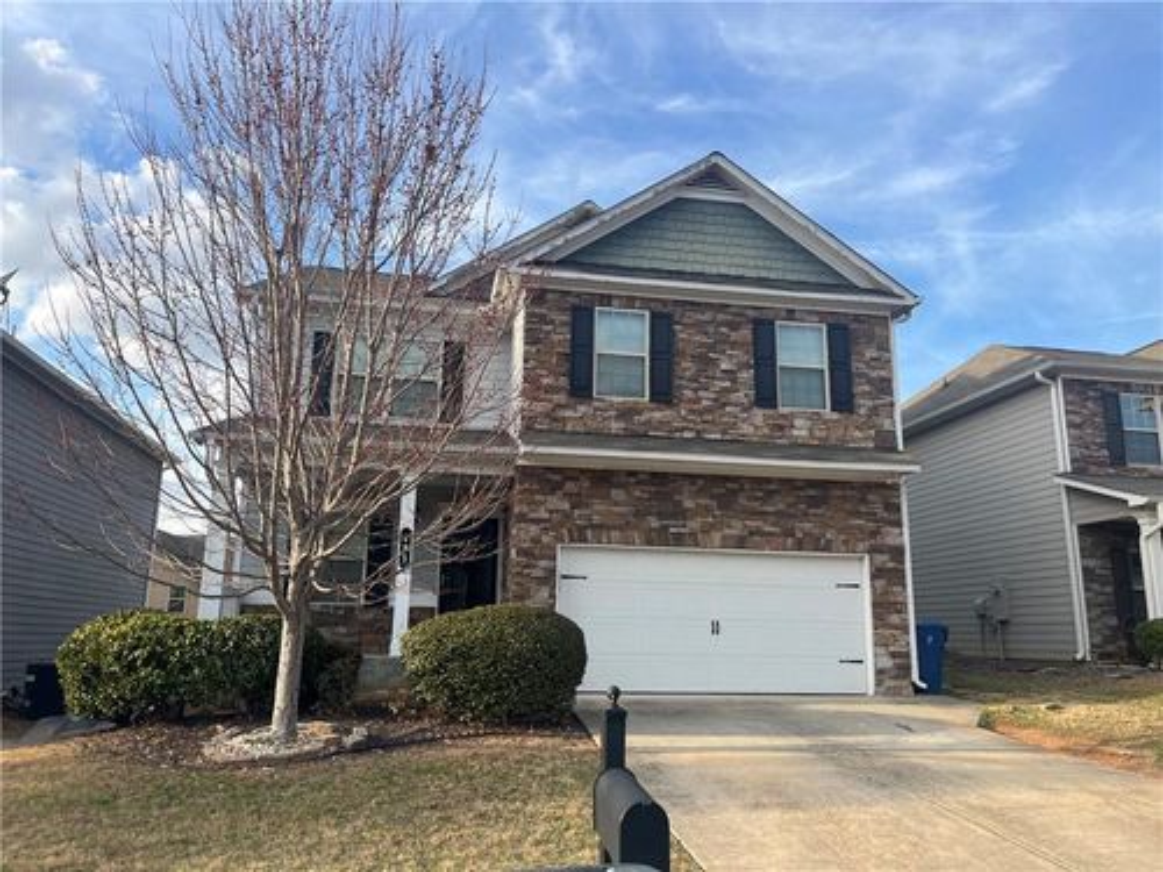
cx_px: 582
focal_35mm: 26
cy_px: 436
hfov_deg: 67.3
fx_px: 874
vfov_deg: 53.1
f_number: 1.6
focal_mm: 5.1
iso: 50
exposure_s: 1/1372
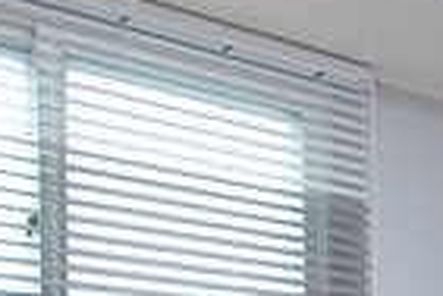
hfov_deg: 22.1
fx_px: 1046
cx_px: 534
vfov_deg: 14.6
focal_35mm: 85
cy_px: 488
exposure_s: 1/100
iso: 1600
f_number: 5
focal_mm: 10
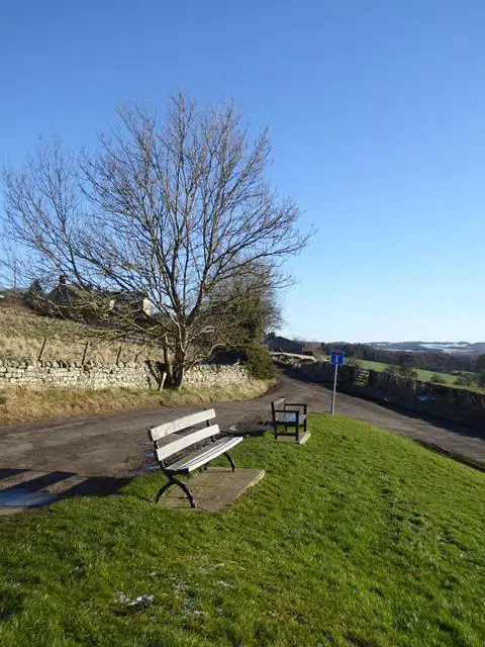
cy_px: 324
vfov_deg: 56.8
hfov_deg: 44.2
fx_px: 598
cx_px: 242
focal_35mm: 32
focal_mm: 5.4
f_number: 3.5
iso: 100
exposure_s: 1/640
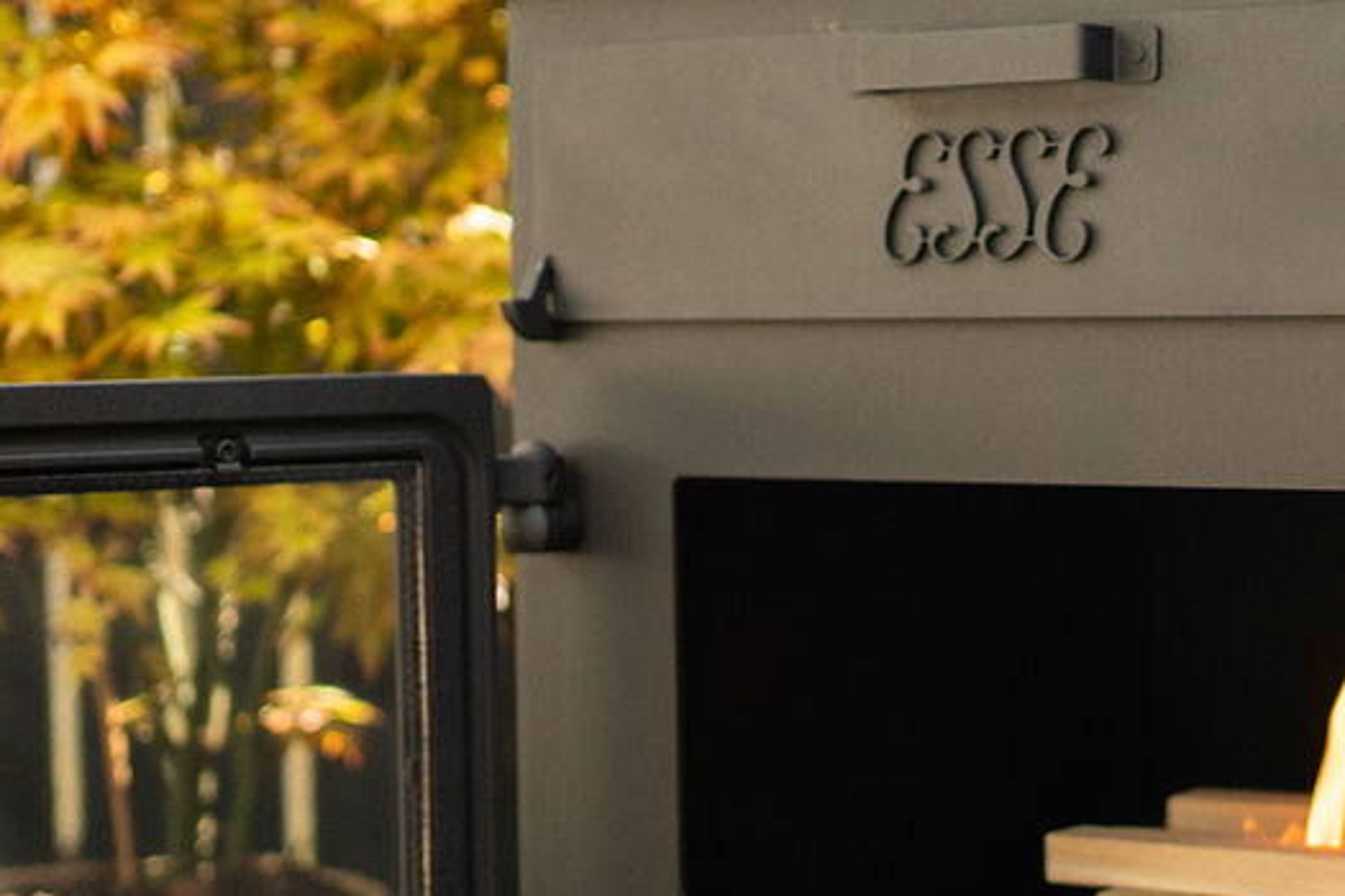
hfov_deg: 19.9
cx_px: 976
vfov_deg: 13.4
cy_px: 485
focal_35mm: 102
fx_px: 3811
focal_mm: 35
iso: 1000
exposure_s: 1/2000
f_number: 1.8
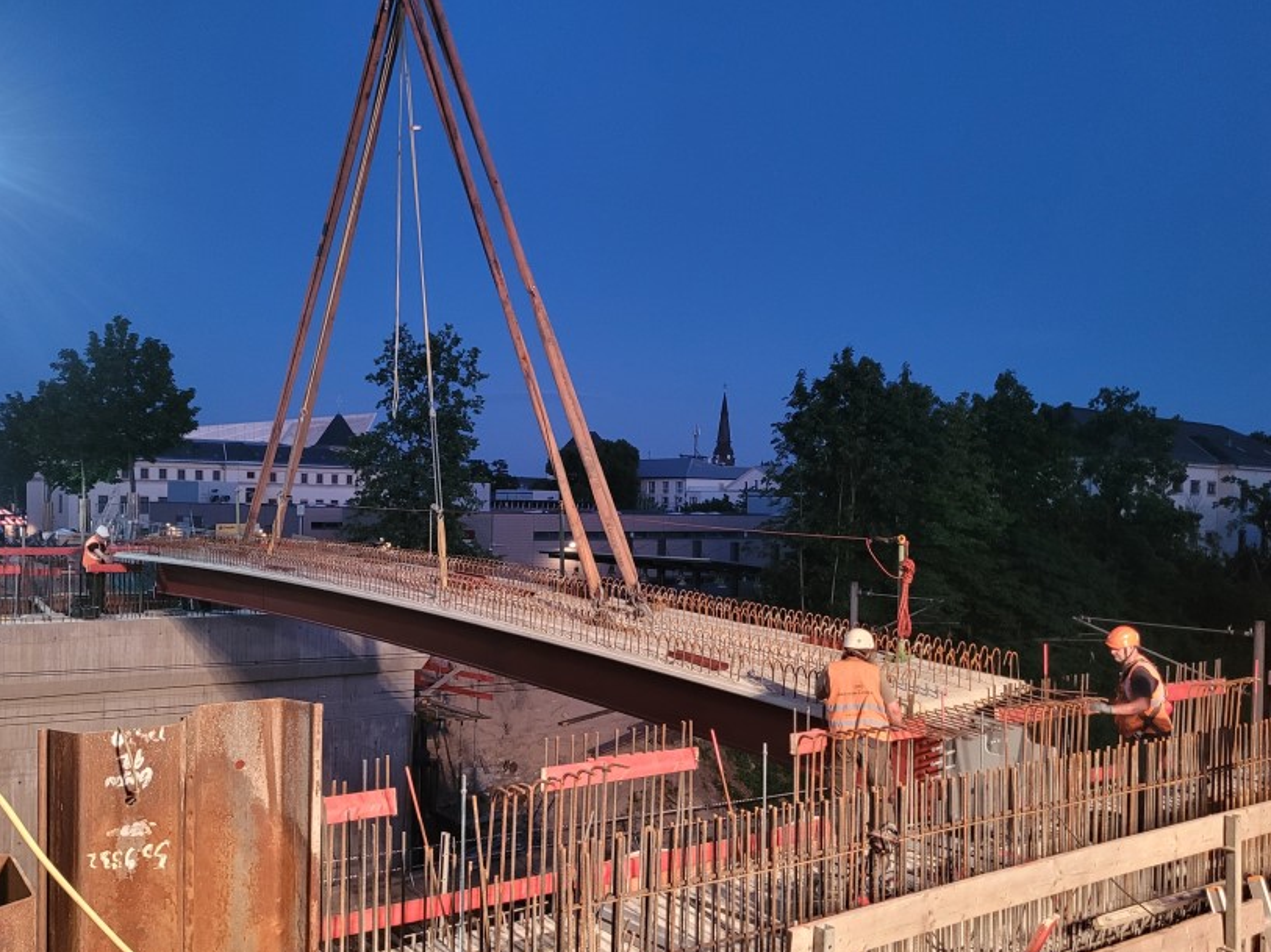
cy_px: 558
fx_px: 1174
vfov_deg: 44.0
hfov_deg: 56.8
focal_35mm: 32
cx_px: 580
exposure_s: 1/50
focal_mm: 5.4
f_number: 1.8
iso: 500
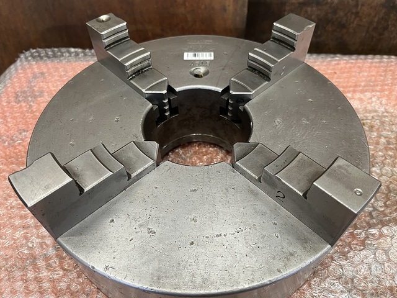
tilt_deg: -51.4
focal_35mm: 26
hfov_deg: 67.3
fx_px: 298
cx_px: 198
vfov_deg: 53.1
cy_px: 149
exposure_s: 1/67
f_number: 1.6
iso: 125
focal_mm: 5.1
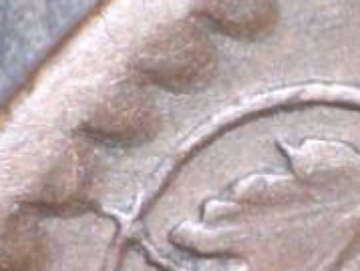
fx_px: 3355
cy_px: 253
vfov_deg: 4.6
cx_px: 368
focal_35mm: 322
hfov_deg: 6.1
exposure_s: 1/20
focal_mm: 20
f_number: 4.8
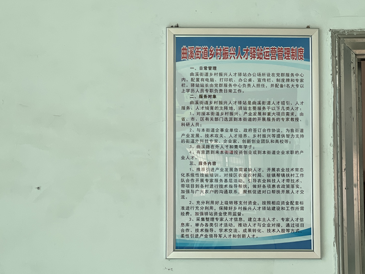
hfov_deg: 25.3
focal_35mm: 77
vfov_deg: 19.1
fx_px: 812
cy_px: 137
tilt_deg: +6.3
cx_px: 182
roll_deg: +0.3
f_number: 2.8
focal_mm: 9
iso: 125
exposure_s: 1/121
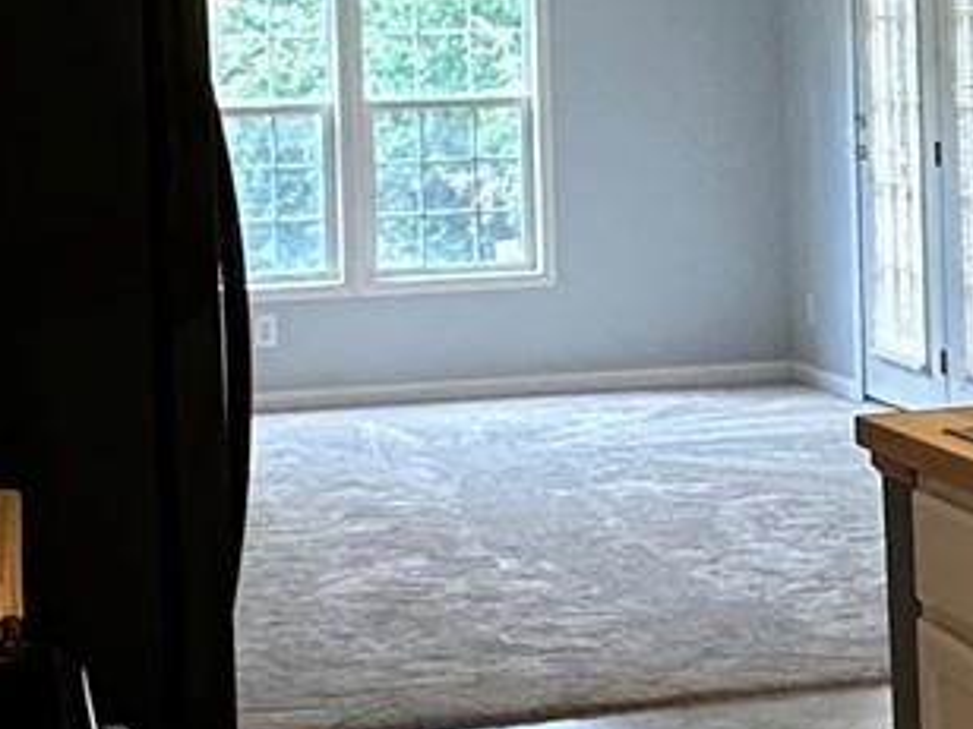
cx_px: 698
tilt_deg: +2.5
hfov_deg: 21.0
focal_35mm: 93
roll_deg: +1.7
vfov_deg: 15.6
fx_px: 2614
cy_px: -9
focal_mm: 2.22
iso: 160
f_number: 2.2
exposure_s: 1/60
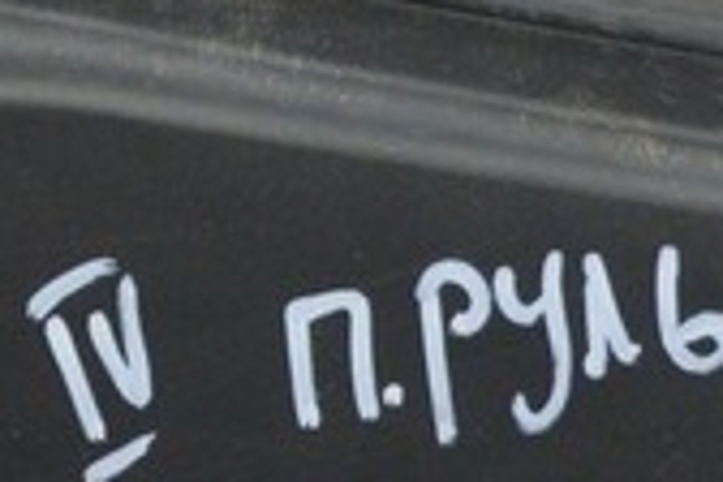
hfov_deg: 6.8
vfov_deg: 4.7
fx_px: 5884
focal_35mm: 293
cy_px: 433
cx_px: -693
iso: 400
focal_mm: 32
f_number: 5.6
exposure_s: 1/20
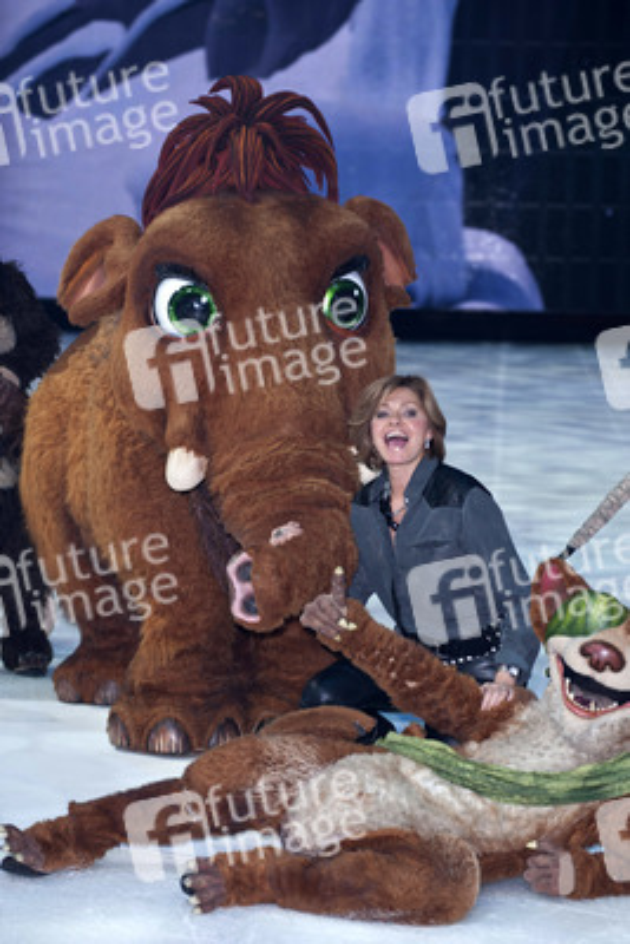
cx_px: 315
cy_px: 472
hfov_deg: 13.7
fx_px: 2623
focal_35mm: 100
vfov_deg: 20.4
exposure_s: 1/160
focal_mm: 100
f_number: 5
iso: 800
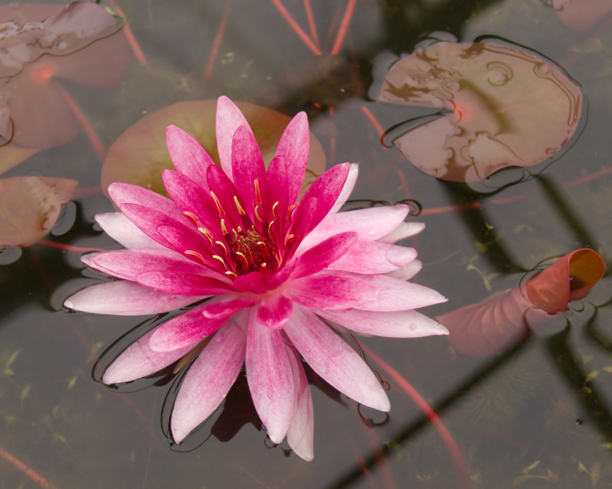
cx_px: 325
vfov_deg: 21.5
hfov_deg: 26.8
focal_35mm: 71
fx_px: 1286
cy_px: 253
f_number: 10
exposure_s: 1/500
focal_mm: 40
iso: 2000
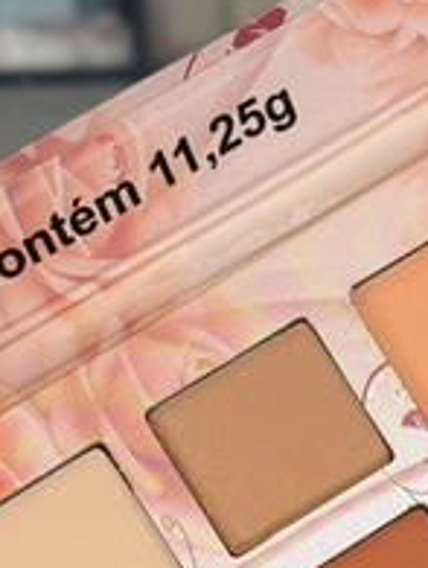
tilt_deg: -8.2
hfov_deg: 11.3
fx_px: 2153
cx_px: 370
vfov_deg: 14.8
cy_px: 572
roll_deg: +2.0
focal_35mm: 131
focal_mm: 6.76
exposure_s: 1/129
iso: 50
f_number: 1.78
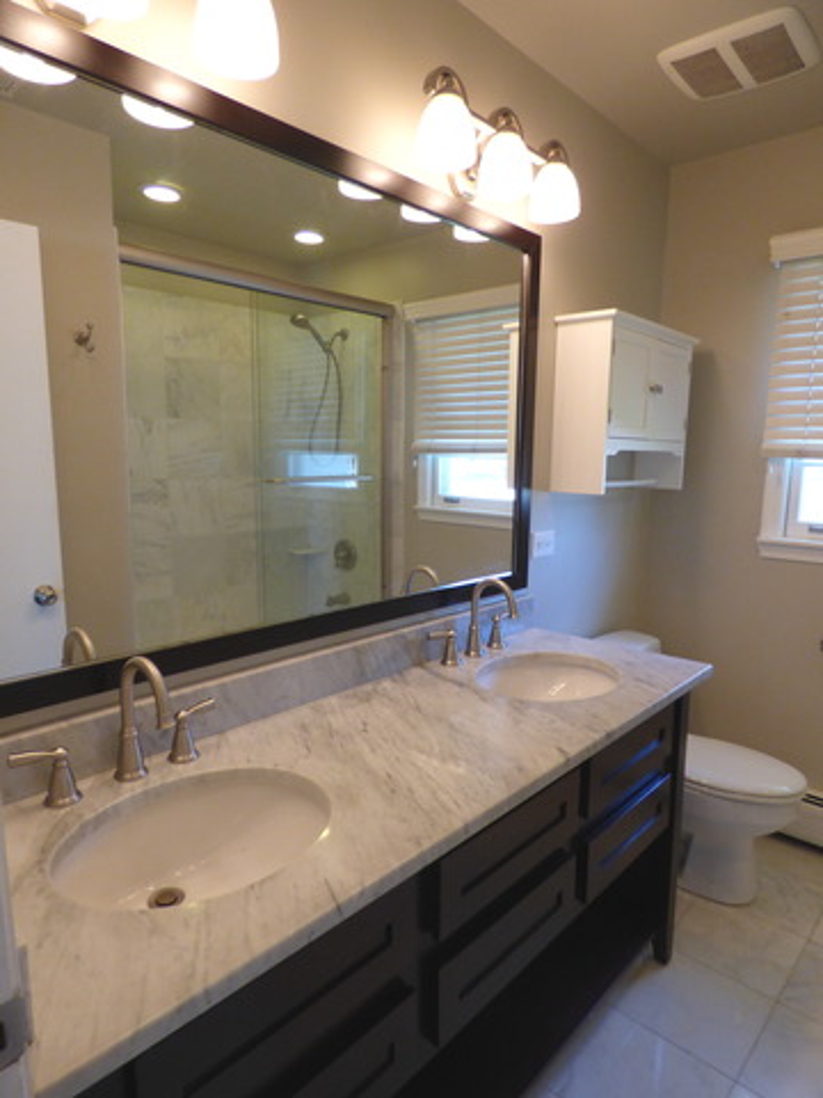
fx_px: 634
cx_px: 412
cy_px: 549
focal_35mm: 20
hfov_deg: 66.0
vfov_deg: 81.7
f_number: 2.8
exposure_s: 1/60
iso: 250
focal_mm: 3.58
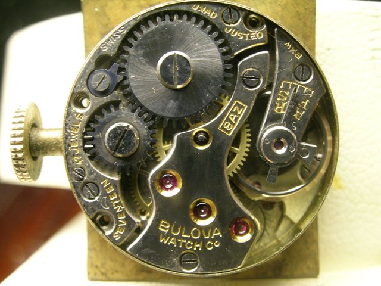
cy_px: 143
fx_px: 550
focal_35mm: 50
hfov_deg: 38.2
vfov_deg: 29.1
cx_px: 190
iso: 163
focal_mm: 10.3
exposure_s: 1/2.9
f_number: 4.8
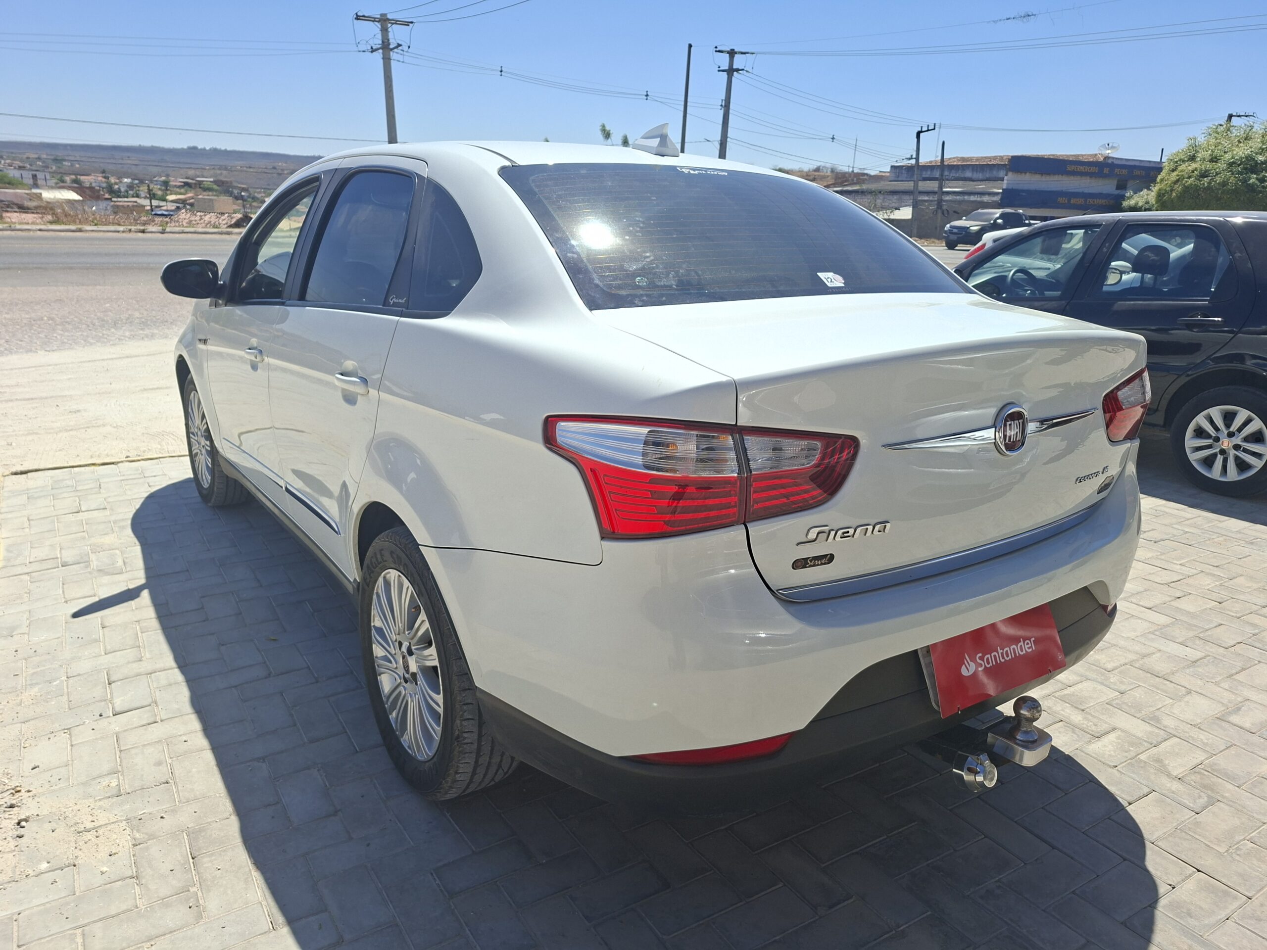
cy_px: 475
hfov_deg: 73.9
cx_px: 634
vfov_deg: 58.9
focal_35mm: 23
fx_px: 842
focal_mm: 5.54
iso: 50
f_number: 1.8
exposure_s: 1/2392
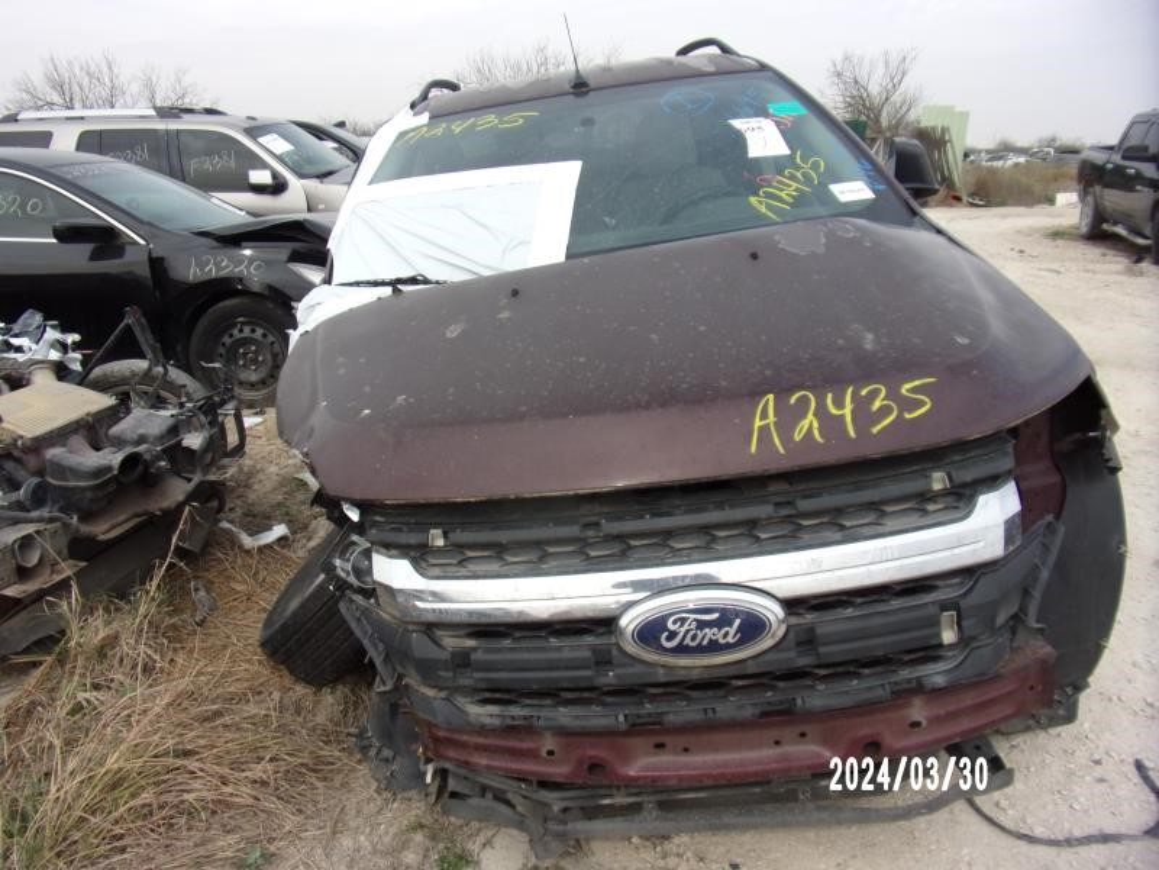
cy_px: 435
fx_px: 804
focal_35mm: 24
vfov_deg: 56.8
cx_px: 580
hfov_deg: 71.6
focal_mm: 4.3
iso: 80
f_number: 3.3
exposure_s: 1/640
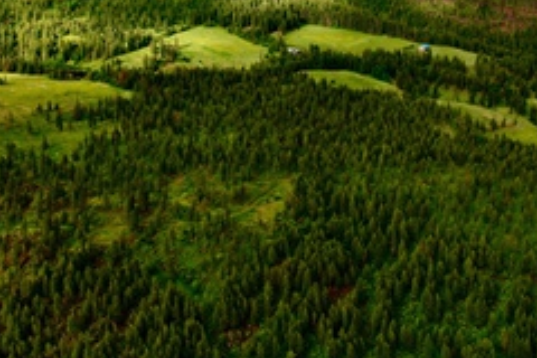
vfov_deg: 22.6
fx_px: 820
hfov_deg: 36.0
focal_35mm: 55
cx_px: 188
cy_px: -74
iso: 100
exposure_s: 1/640
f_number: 2.8
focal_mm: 8.38
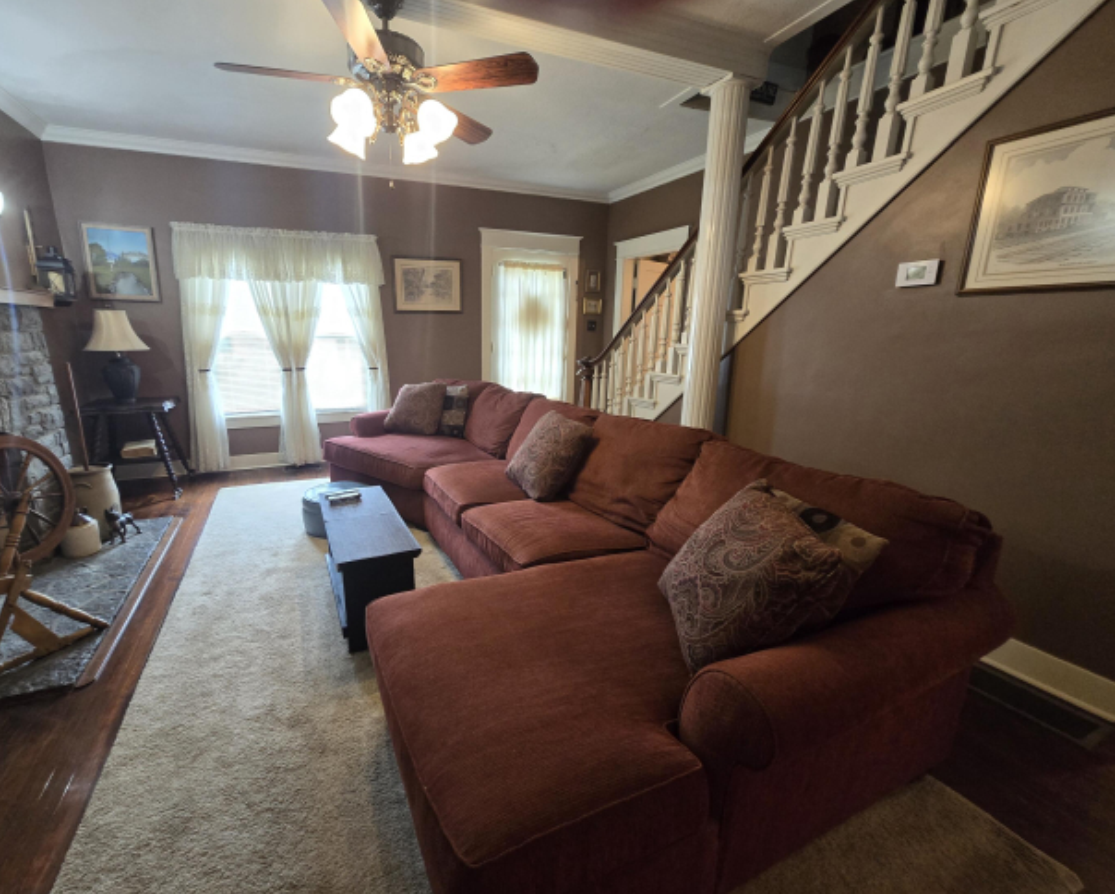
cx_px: 501
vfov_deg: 88.0
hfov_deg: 100.3
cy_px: 458
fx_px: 462
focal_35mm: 14
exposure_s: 1/60
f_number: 2.2
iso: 500
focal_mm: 2.2
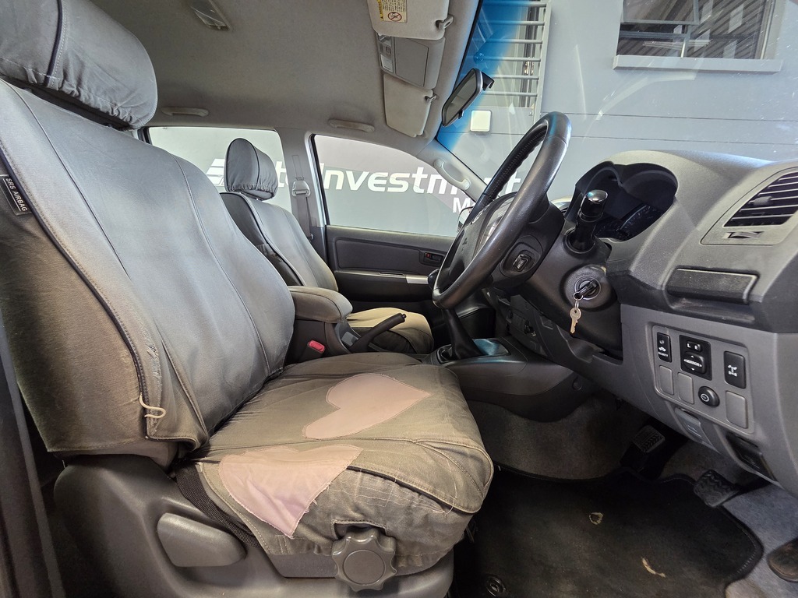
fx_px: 300
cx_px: 399
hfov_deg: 106.2
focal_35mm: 13
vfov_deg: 89.9
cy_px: 299
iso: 250
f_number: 2.2
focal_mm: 2.2
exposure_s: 1/100
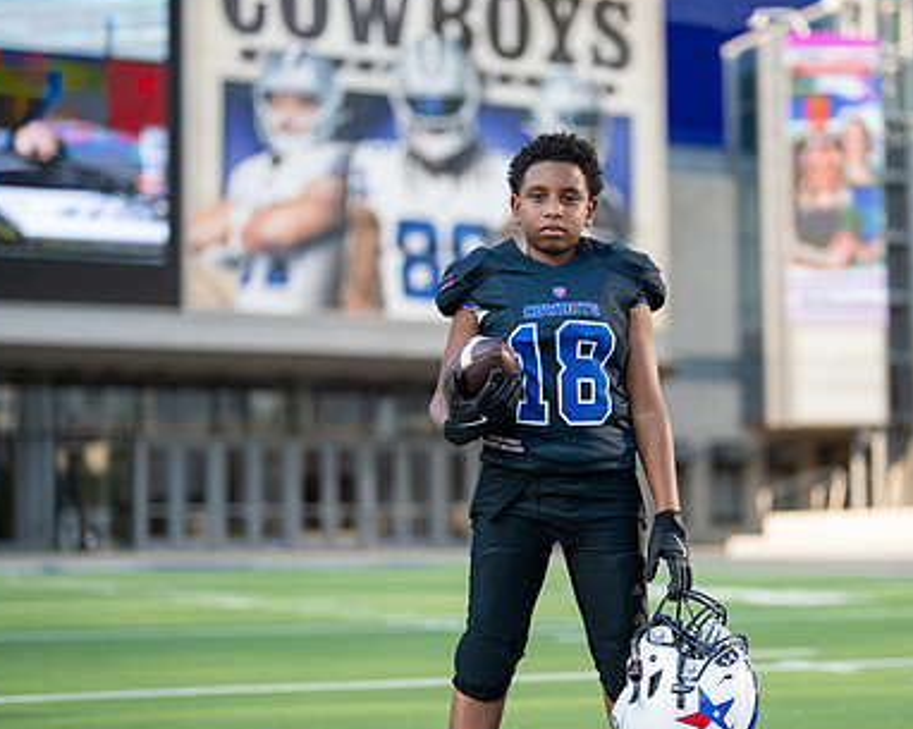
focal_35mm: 82
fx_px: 2214
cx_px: 595
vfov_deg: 18.7
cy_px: 412
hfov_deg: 23.2
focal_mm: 50
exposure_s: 1/3200
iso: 100
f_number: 1.2
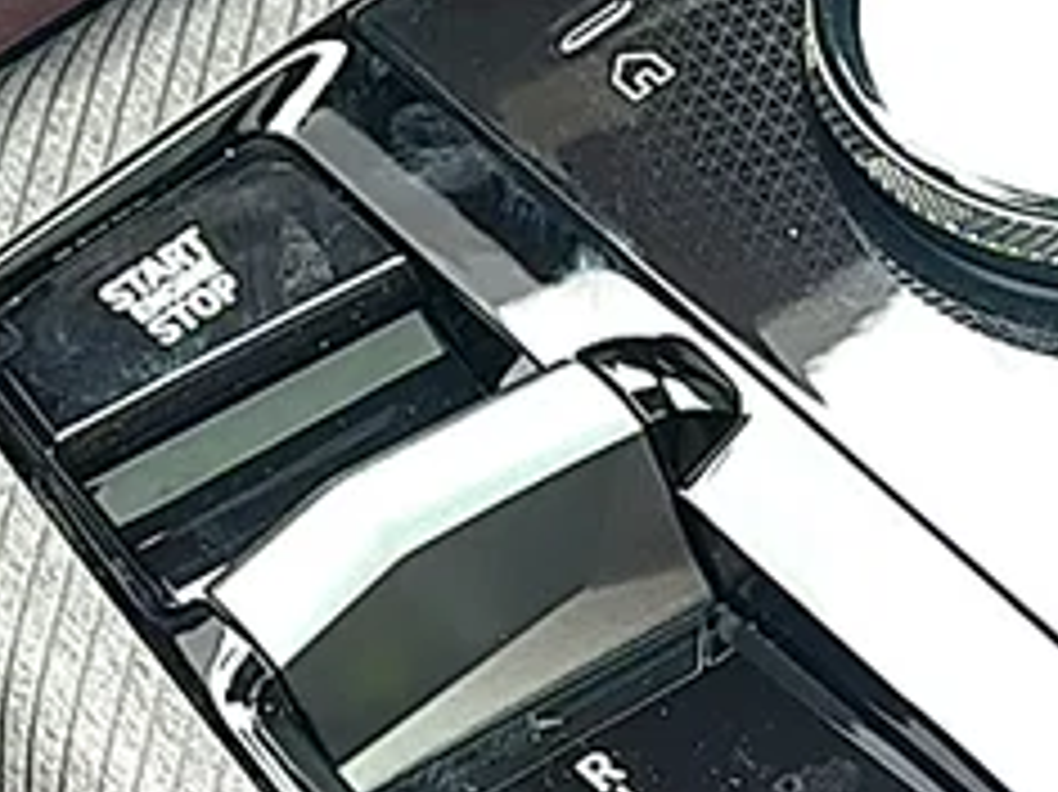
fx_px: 3910
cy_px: 434
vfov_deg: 11.6
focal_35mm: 128
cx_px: 950
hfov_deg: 15.2
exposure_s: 1/111
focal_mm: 6.86
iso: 50
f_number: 1.78
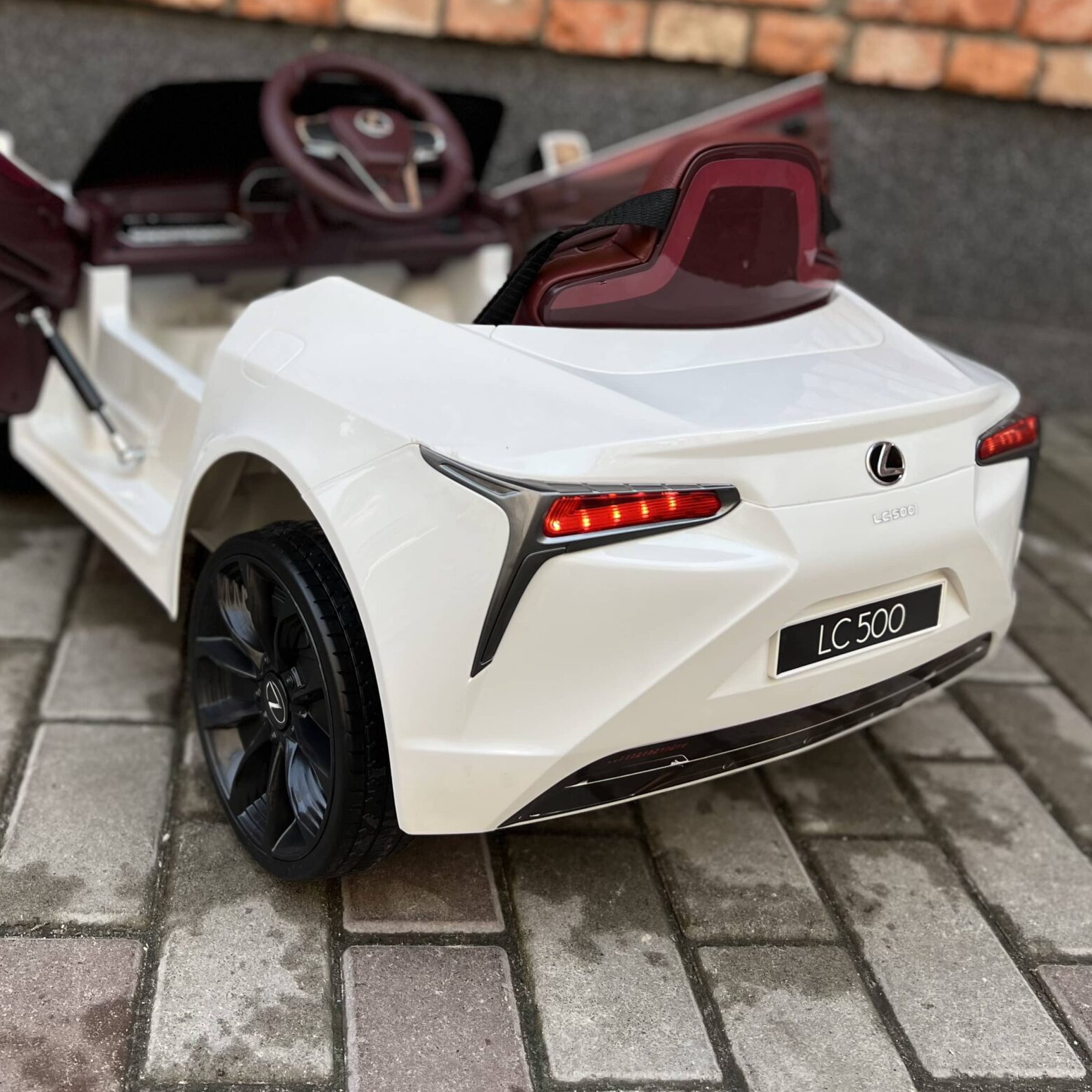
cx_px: 438
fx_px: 1356
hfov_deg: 43.6
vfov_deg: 42.7
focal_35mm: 38
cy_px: 290
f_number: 1.5
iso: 50
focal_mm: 5.7
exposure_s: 1/422
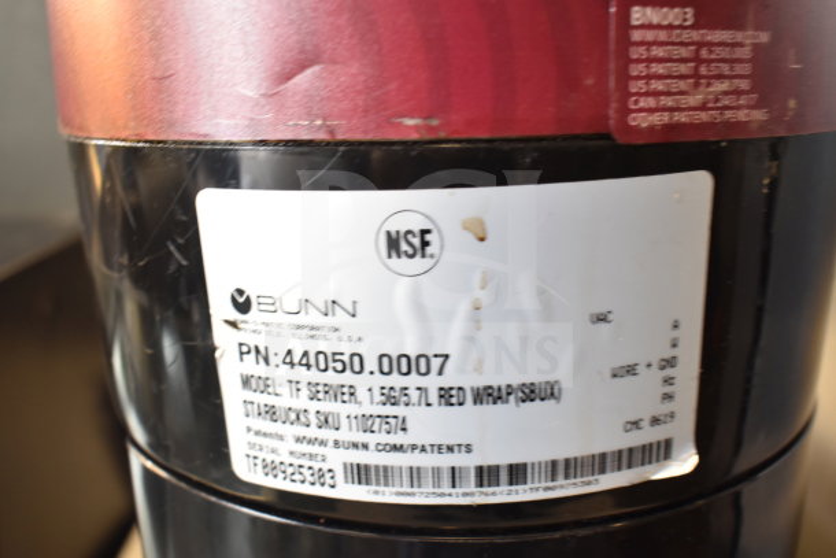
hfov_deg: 57.2
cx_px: 418
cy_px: 279
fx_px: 766
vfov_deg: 40.0
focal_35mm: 33
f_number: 3.8
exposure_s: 1/40
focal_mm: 22
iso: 720
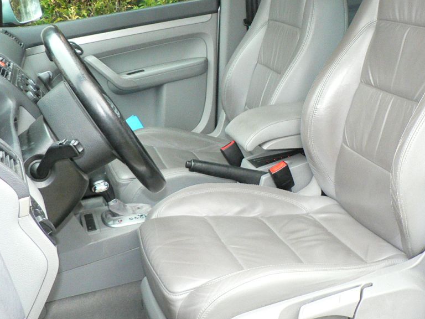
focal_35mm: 48
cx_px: 261
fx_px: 589
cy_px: 114
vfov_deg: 30.1
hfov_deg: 39.4
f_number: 2.8
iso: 400
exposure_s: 1/60
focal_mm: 6
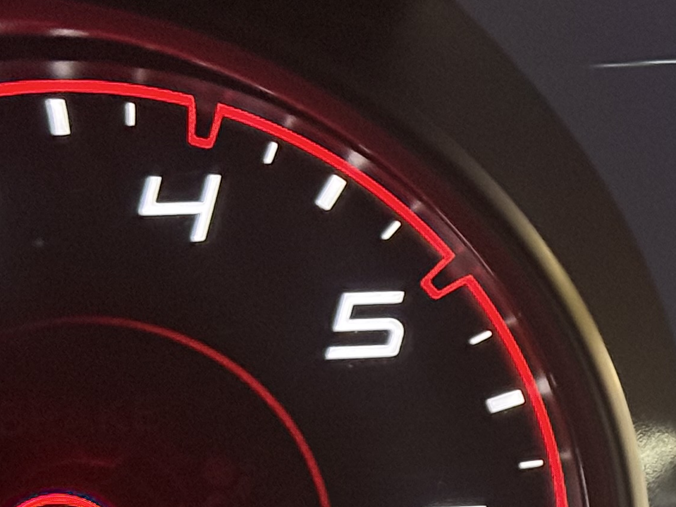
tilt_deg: -24.9
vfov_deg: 8.7
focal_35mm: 171
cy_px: 233
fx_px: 3339
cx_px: 1182
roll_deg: +1.5
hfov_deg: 10.9
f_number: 1.78
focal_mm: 6.76
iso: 500
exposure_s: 1/32
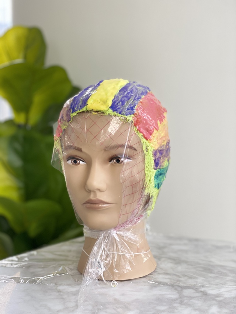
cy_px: 157
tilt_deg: -7.3
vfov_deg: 36.8
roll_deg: +0.2
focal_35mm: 52
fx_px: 473
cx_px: 118
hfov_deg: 28.0
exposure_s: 1/120
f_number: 2
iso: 125
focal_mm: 6
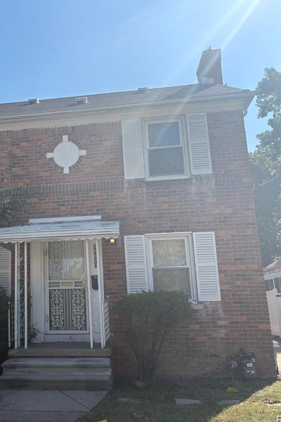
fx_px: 433
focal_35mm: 37
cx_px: 45
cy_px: 213
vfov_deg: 51.9
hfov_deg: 34.5
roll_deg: +1.5
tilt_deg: +12.6
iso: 50
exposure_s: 1/3279
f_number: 1.6
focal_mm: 5.96
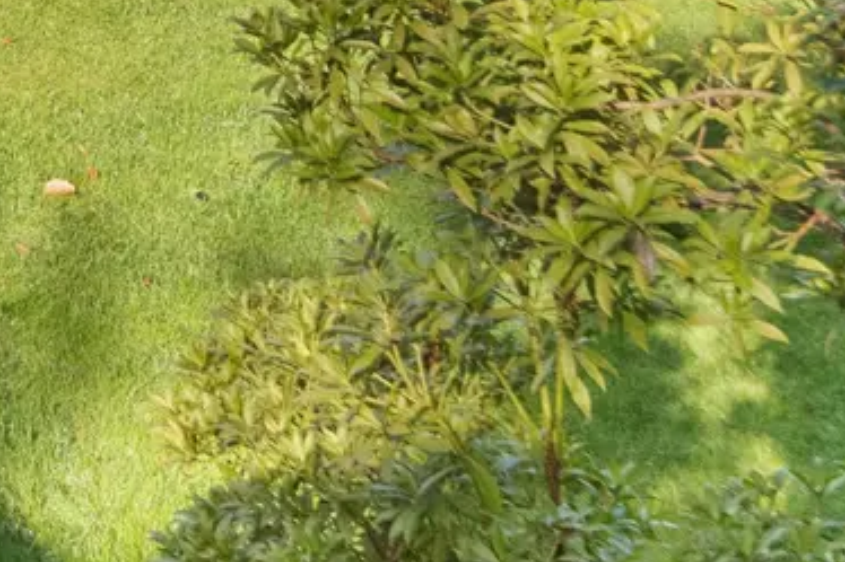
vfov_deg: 8.7
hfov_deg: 12.8
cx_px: -549
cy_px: -589
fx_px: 3496
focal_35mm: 149
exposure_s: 1/1000
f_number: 8
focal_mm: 29
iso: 800
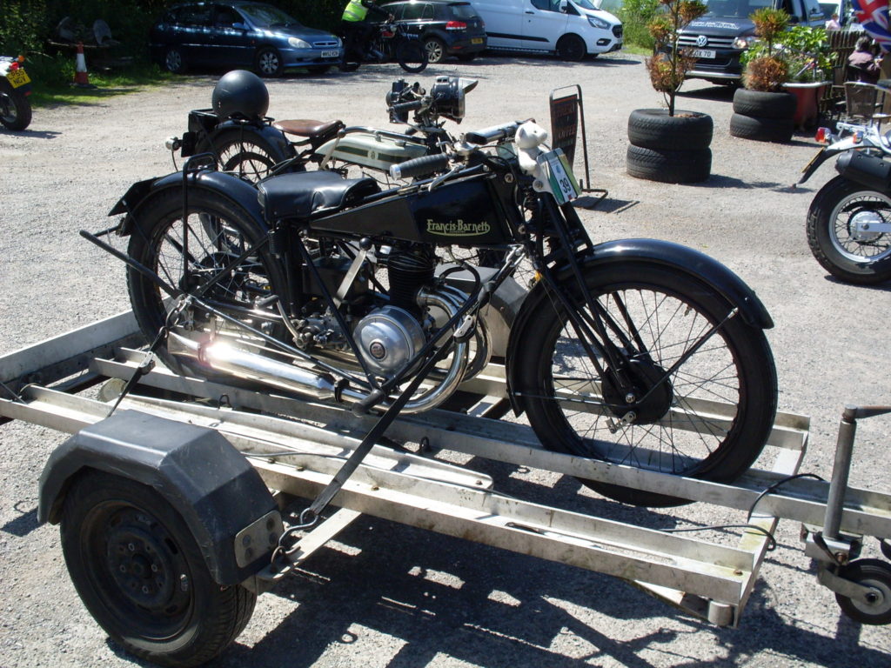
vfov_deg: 37.7
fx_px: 978
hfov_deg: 49.0
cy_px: 334
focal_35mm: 38
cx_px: 446
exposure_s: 1/125
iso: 80
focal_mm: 6.3
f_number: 8.4
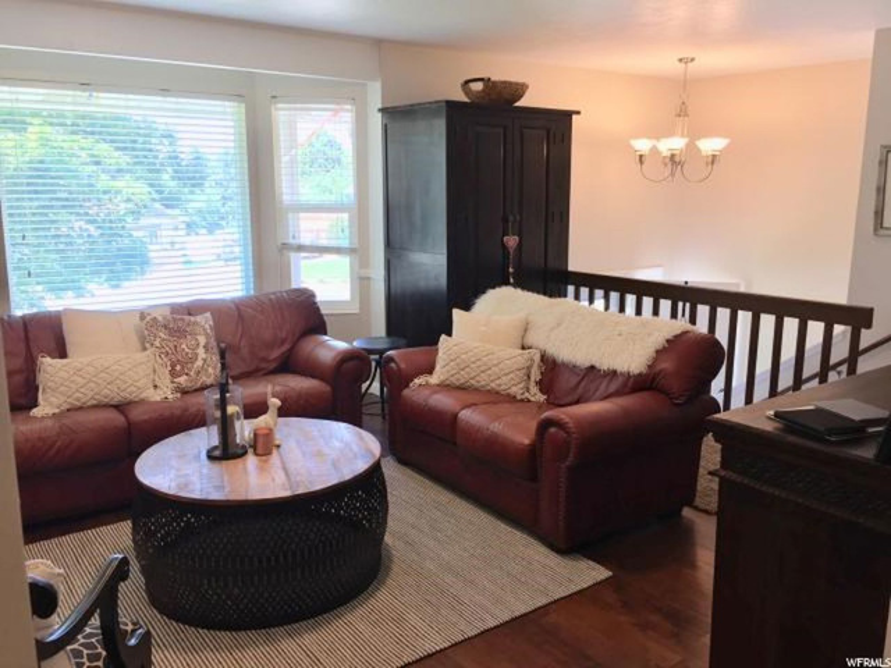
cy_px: 334
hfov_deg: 61.7
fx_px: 746
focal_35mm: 29
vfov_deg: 48.2
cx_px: 446
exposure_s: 1/40
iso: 32
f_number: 2.2
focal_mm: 4.15
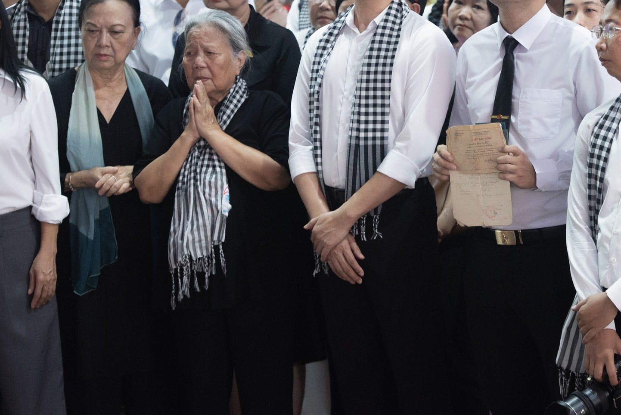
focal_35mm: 174
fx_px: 3003
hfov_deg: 11.8
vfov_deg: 7.9
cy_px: 113
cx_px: 465
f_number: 3.5
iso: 640
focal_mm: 98
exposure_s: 1/250
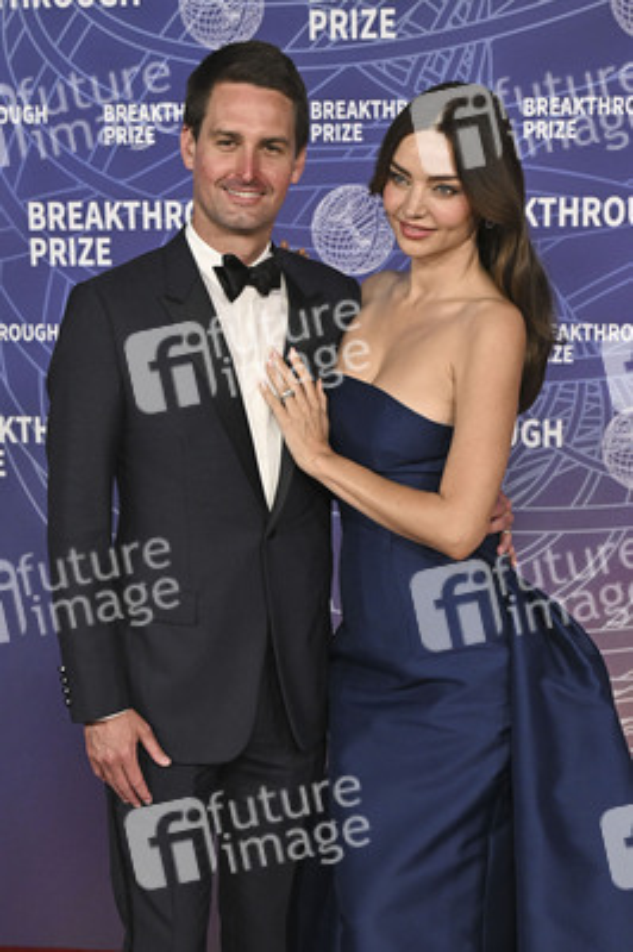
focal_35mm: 43
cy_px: 476
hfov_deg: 31.1
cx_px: 316
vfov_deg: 45.5
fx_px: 1136
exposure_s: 1/320
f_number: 4
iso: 2000
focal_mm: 43
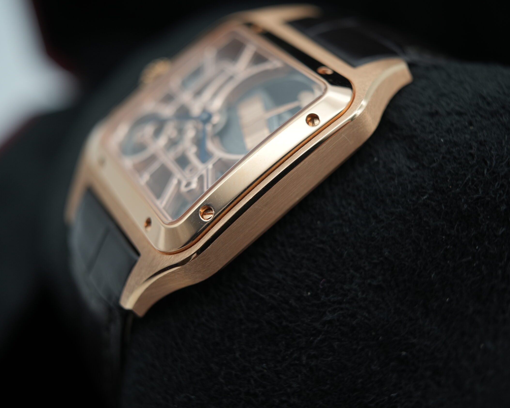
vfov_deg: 37.3
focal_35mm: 40
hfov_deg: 45.8
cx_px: 267
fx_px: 604
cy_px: 206
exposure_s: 1/250
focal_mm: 35
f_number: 5
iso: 400
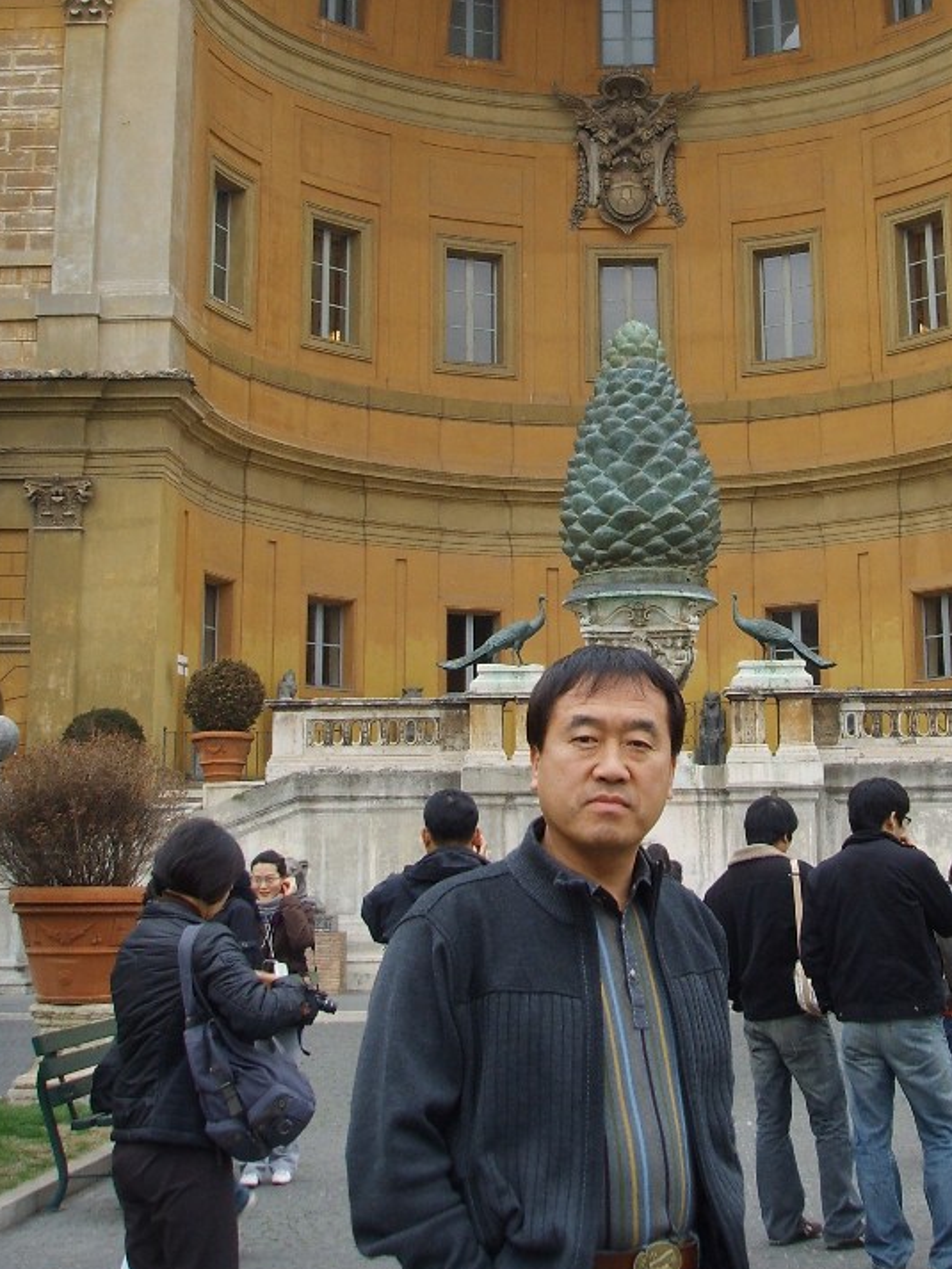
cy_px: 413
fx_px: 2053
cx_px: 614
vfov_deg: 34.0
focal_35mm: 56
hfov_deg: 26.0
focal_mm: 6.6
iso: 63
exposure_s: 1/90
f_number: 3.5
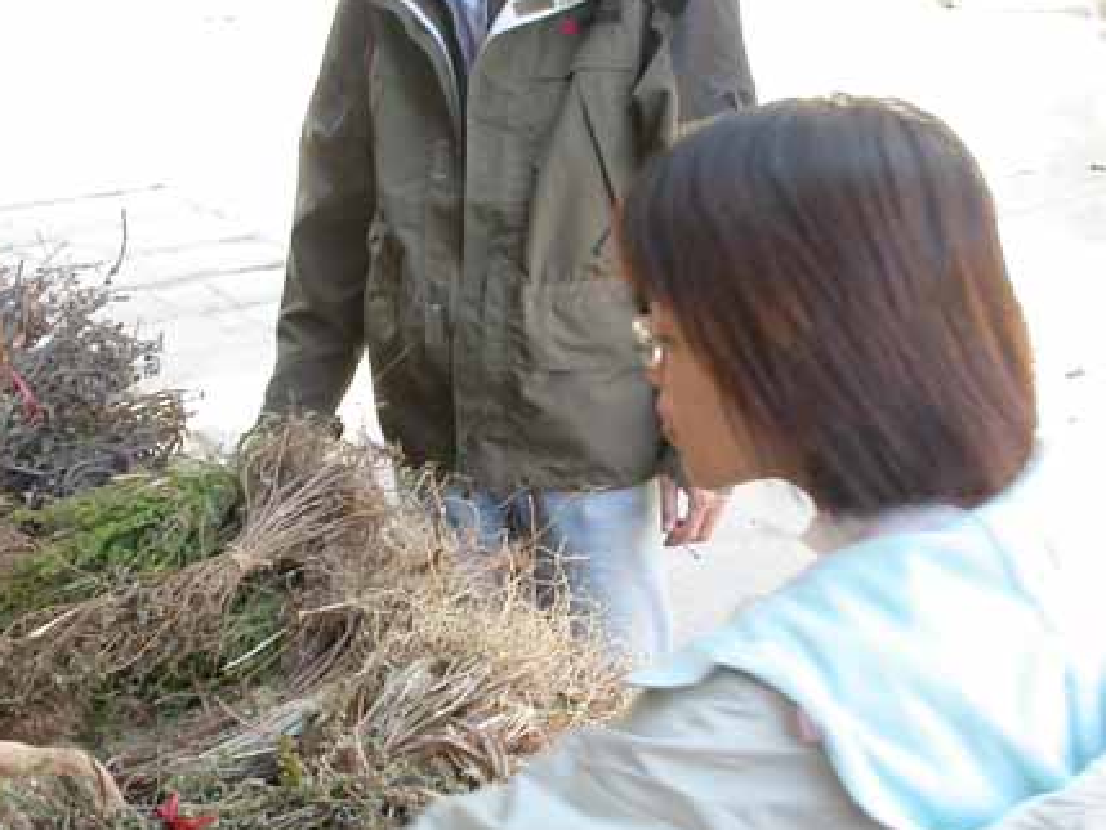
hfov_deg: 31.1
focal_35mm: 62
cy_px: 380
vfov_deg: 23.7
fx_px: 1981
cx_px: 420
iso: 100
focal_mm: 7.85
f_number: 4.2
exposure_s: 1/49
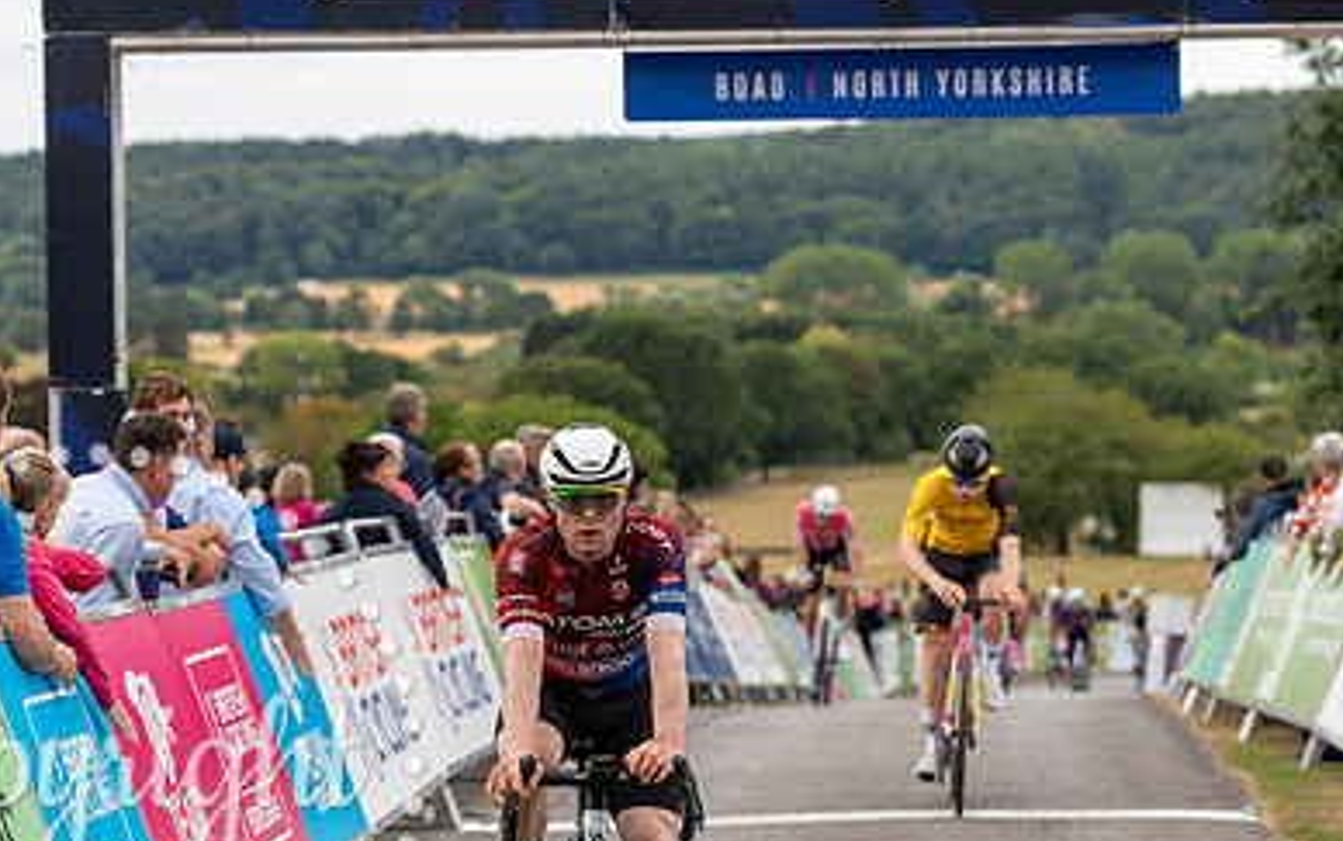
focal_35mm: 131
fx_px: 4798
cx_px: 637
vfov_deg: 10.0
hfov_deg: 15.9
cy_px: 594
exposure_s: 1/1000
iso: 640
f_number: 3.5
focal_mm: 86
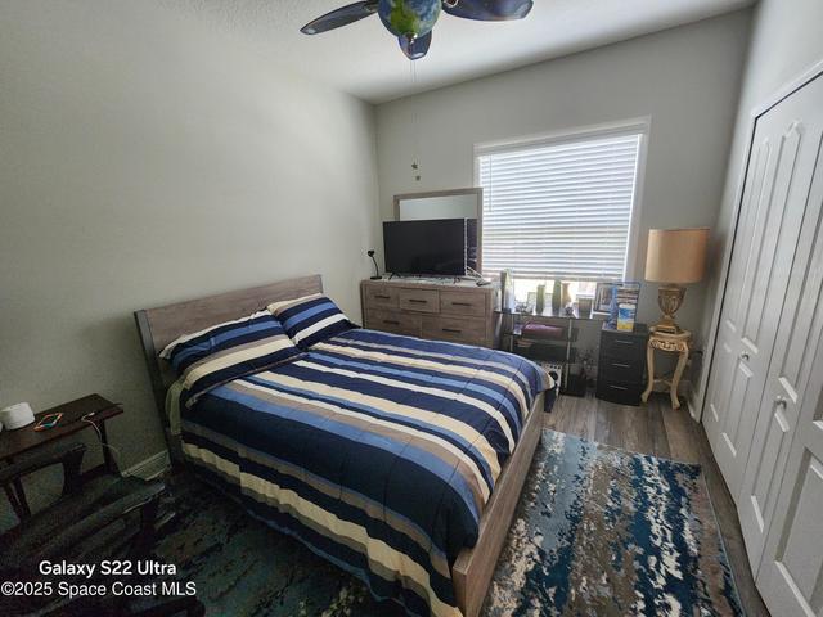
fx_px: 309
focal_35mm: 13
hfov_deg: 106.2
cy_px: 308
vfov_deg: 89.9
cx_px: 412
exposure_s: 1/60
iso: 400
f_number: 2.2
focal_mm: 2.2
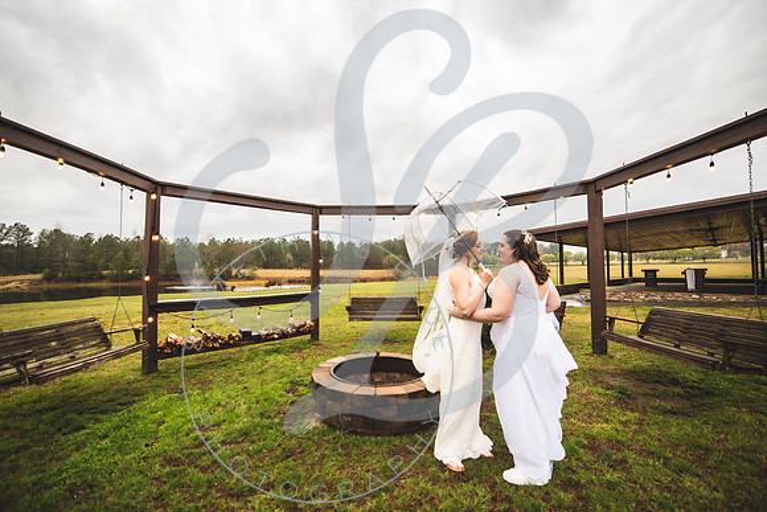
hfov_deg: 100.5
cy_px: 257
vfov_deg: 77.5
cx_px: 372
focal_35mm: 15
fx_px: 319
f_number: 2.8
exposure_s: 1/250
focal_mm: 14
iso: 100
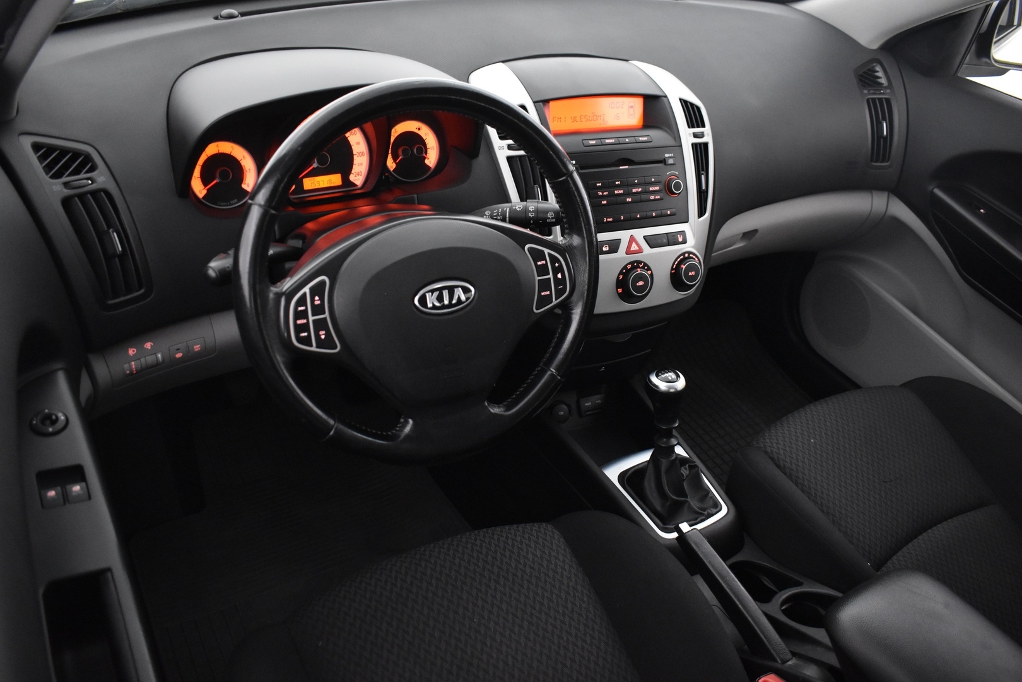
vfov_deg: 43.6
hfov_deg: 61.9
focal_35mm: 30
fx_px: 852
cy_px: 341
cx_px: 511
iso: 2800
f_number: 3.5
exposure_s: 1/30
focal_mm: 20
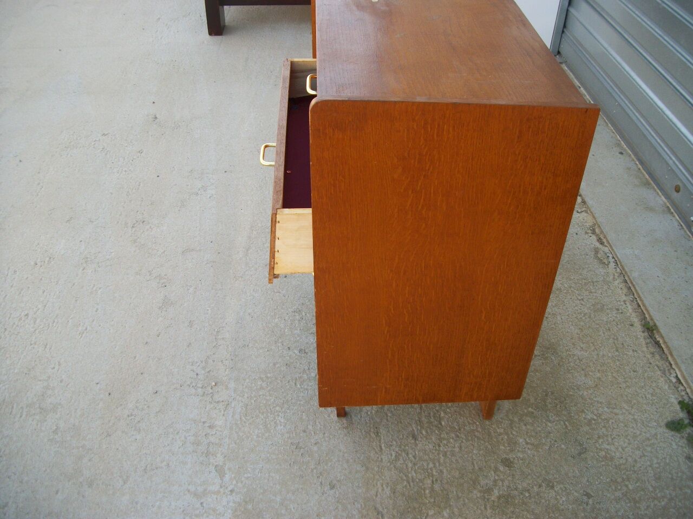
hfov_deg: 56.8
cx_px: 346
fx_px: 641
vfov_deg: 44.2
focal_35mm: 32
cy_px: 260
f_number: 2.9
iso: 80
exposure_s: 1/200
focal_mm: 5.7
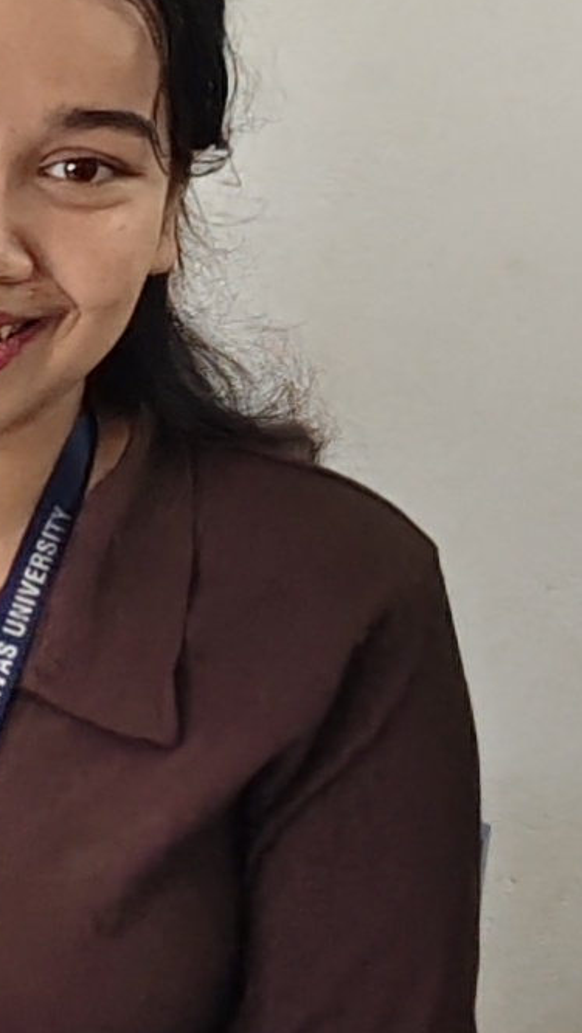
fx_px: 4222
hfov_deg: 7.2
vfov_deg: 13.9
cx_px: -1017
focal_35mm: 154
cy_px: 710
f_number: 1.88
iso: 742
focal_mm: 5.56
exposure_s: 1/100
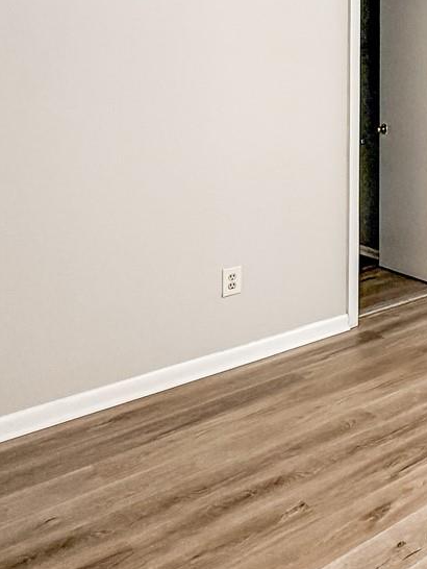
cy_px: 55
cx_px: 632
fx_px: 674
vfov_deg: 42.0
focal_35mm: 41
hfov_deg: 26.2
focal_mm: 2.22
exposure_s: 1/120
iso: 100
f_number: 2.2
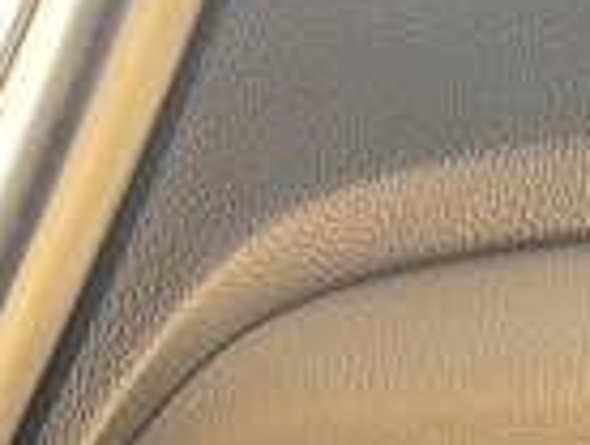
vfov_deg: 12.0
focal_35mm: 113
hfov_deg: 14.2
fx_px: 1929
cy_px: 839
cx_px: -637
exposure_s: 1/72
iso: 125
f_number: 1.6
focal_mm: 5.96
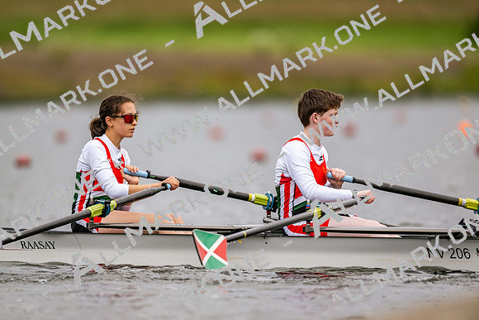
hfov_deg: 3.4
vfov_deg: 2.3
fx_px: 7985
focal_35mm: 600
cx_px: 240
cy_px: 160
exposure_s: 1/2500
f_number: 4
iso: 400
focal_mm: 600
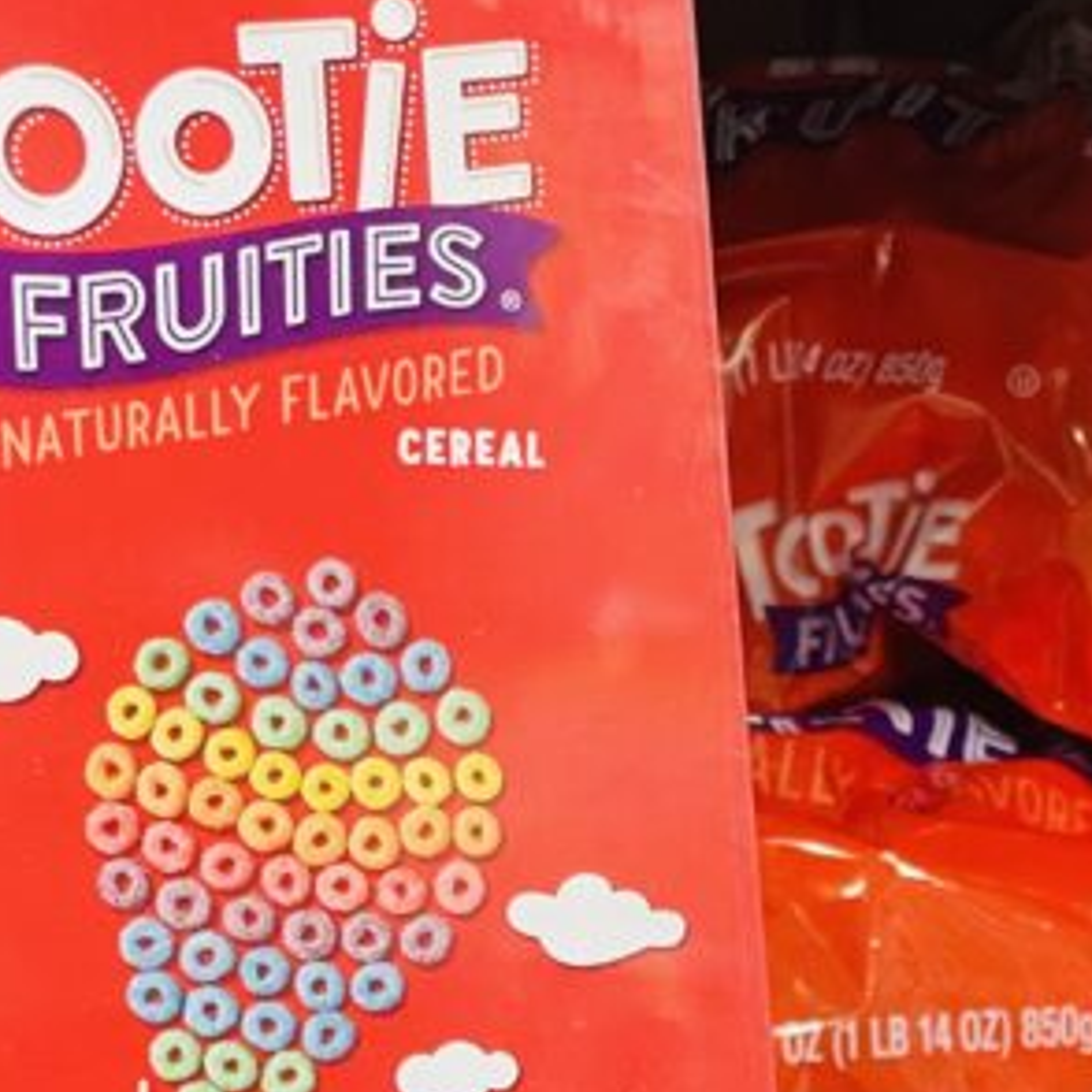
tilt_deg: -18.4
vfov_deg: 20.4
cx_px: 706
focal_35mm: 80
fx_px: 2855
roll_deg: -0.5
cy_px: 1289
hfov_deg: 21.6
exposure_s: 1/60
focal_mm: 4.2
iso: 200
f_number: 1.6
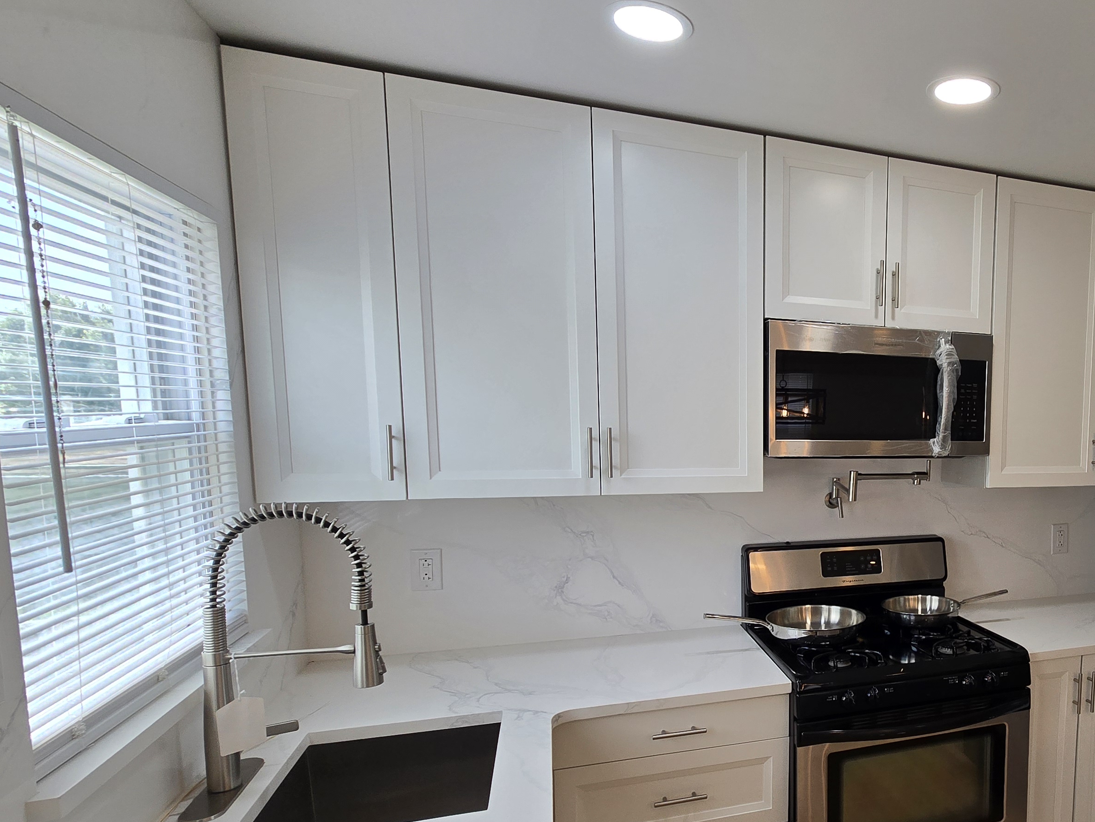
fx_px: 696
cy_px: 495
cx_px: 895
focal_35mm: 22
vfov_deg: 60.5
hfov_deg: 68.2
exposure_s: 1/153
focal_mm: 2.2
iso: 50
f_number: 2.2
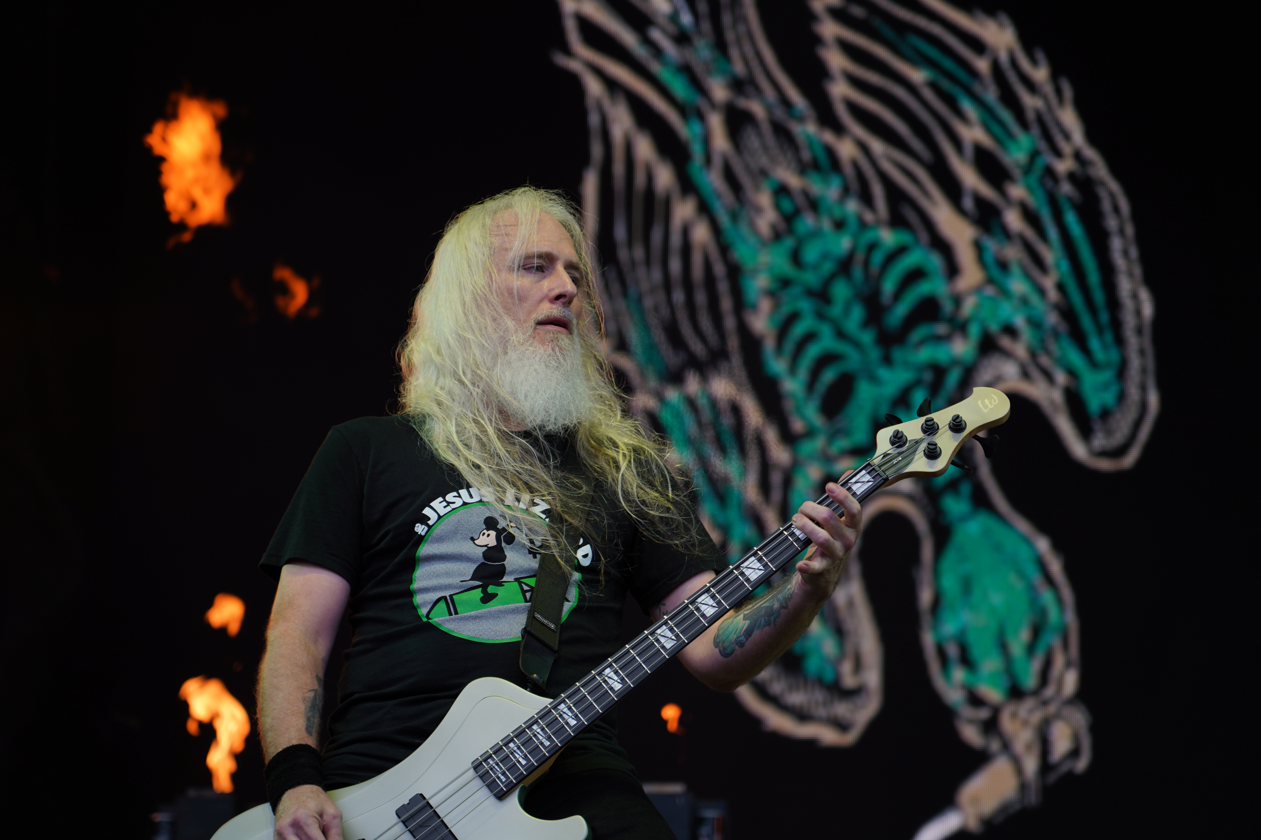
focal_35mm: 105
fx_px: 3678
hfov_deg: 19.5
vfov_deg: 13.0
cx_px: 630
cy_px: 420
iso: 100
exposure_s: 1/125
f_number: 4
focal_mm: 105
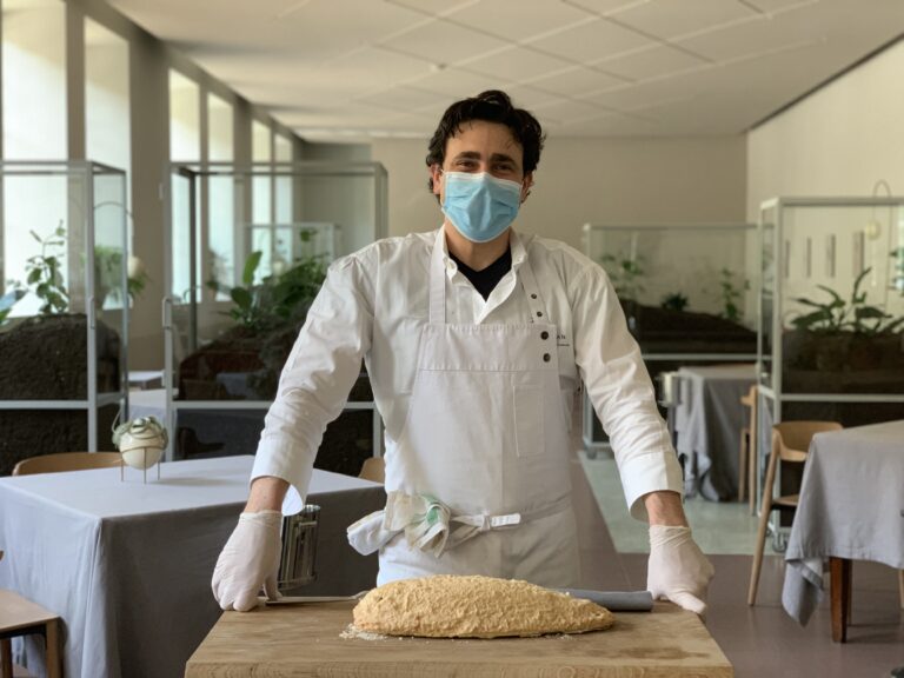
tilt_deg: -2.5
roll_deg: -0.1
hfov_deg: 36.8
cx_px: 452
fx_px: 1358
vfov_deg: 28.0
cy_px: 339
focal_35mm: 52
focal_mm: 6
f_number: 2.4
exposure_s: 1/60
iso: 200
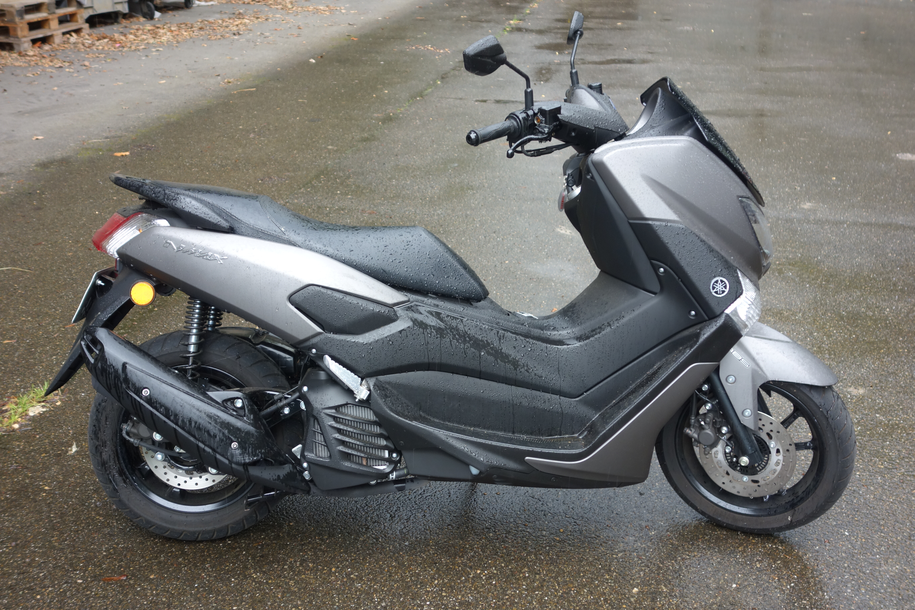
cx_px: 458
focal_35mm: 45
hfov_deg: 43.6
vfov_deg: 29.9
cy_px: 305
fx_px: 1144
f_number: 3.2
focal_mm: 16.59
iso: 320
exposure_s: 1/160
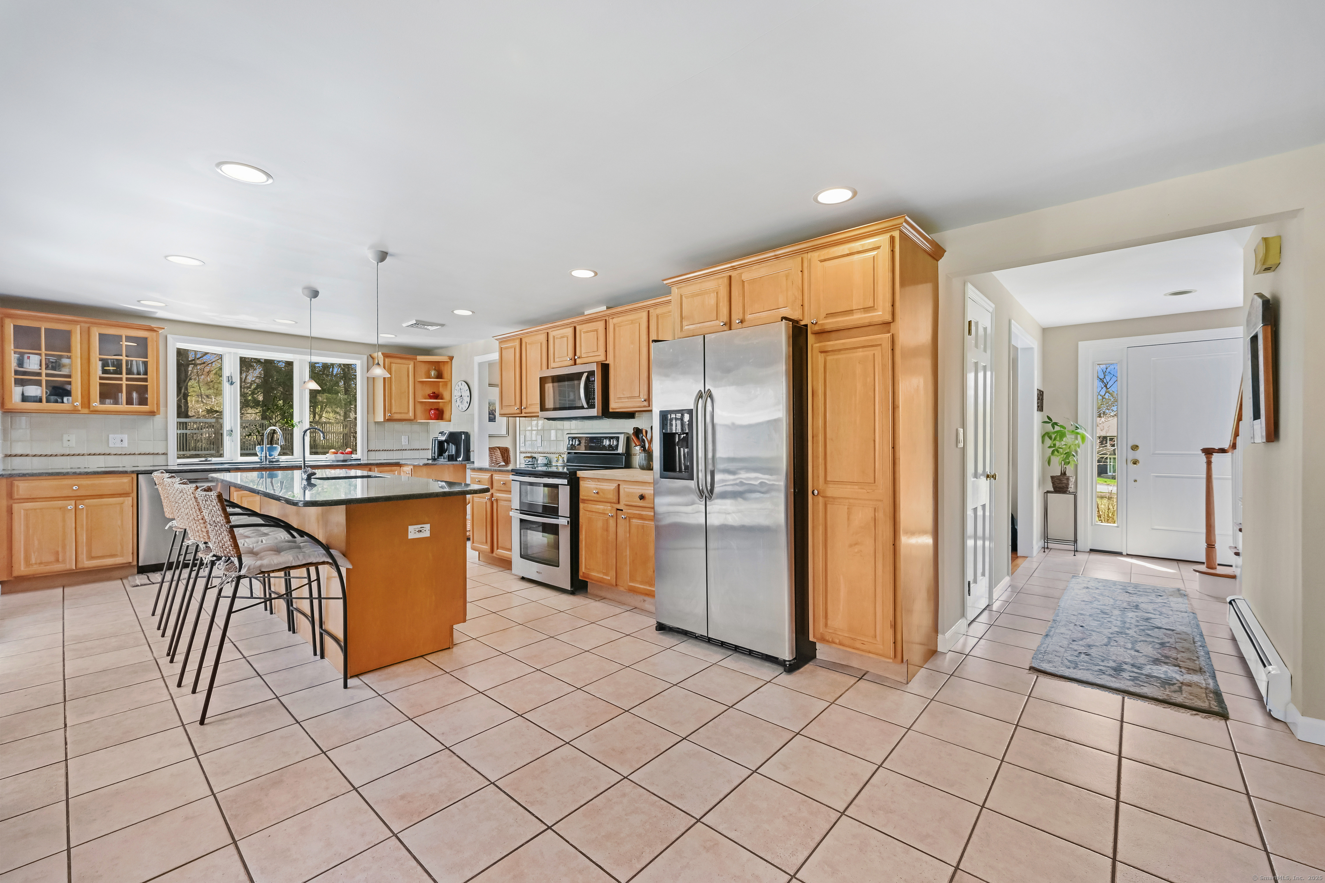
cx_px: 662
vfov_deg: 77.3
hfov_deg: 100.4
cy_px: 442
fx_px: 552
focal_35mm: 15
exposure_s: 1/20
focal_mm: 15
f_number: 8
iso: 640
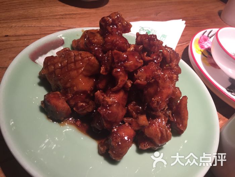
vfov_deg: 48.2
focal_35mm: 29
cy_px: 88
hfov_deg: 61.7
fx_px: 197
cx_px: 118
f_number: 2.2
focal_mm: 4.15
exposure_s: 1/33
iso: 160
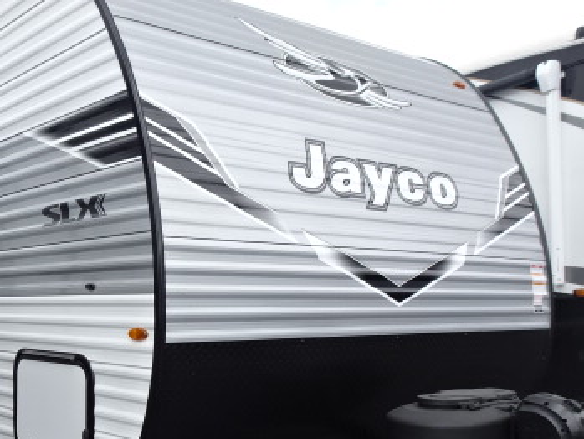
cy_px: 308
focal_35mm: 44
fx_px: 743
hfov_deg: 41.4
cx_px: 134
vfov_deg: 32.5
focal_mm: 4.1
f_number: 3.5
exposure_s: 1/400
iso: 80
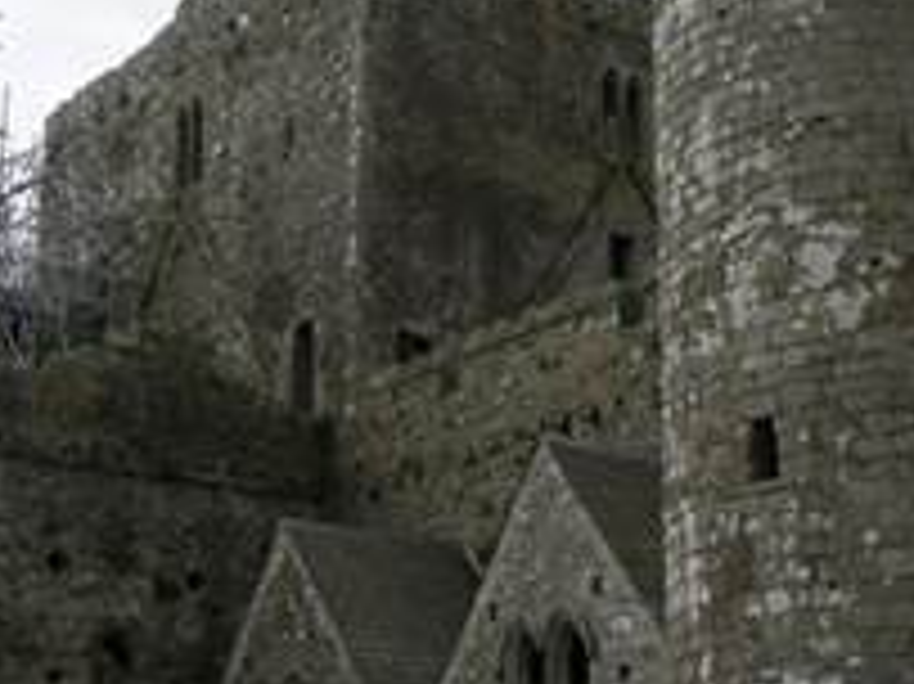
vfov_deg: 16.9
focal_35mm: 85
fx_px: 2243
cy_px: -9
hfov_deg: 22.9
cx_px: 608
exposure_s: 1/992
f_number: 3.4
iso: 64
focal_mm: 7.5
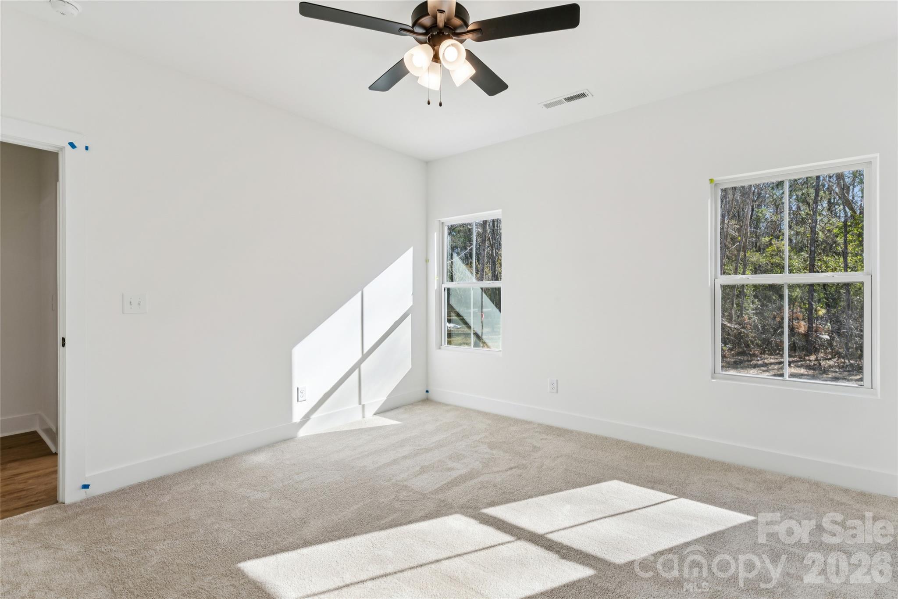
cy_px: 300
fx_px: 414
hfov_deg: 94.6
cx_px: 449
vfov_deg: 71.7
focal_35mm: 17
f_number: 13
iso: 100
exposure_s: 1/20
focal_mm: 16.6
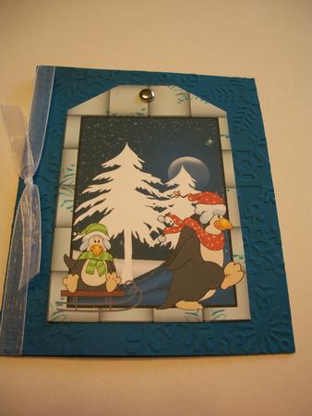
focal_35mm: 35
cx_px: 156
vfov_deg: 52.6
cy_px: 208
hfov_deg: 40.7
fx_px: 420
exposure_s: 1/60
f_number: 3.1
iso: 80
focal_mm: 6.3
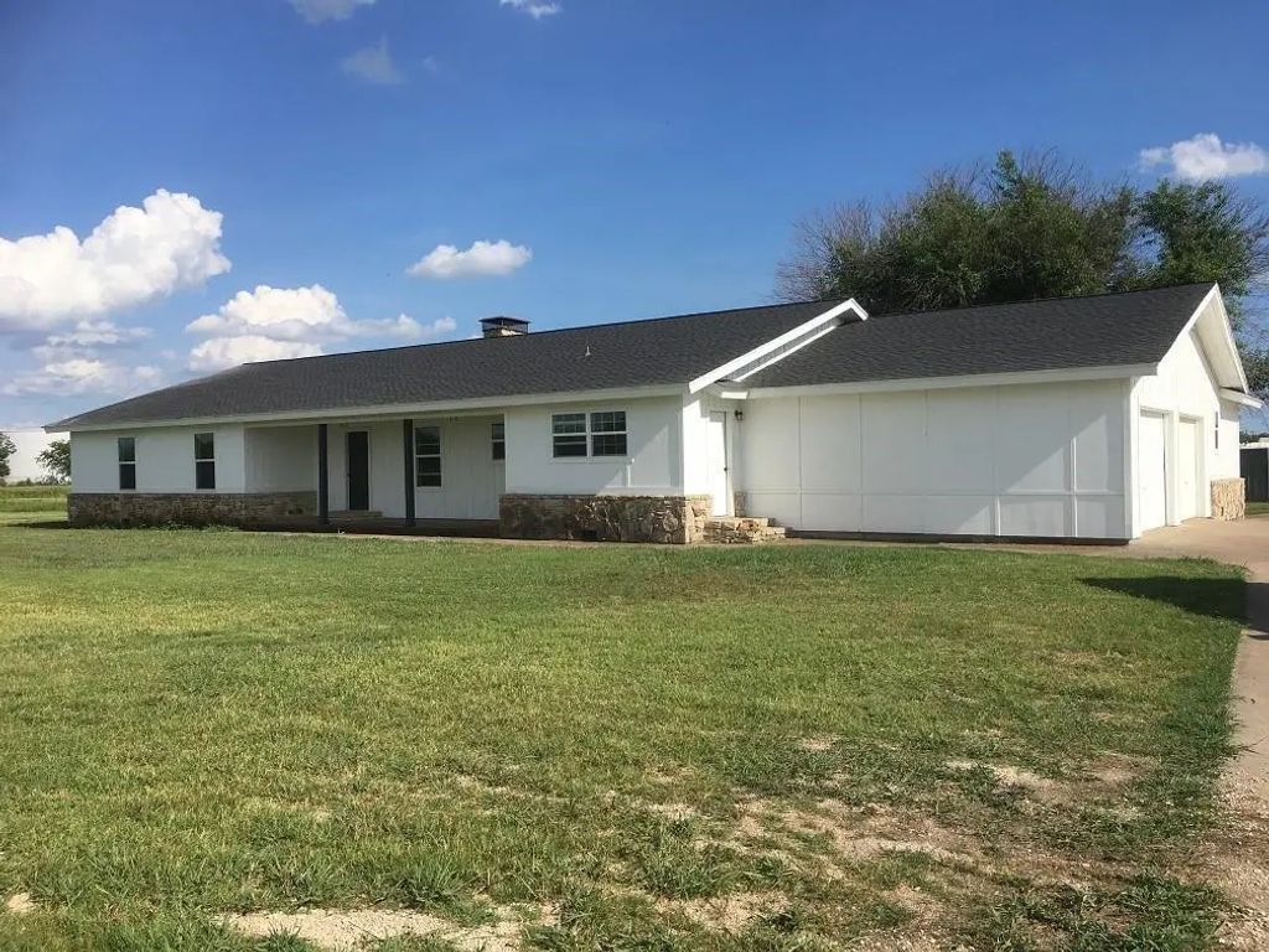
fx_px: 1063
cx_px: 634
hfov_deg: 61.7
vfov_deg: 48.2
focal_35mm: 29
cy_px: 476
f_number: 2.2
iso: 25
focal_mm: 4.15
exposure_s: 1/1748
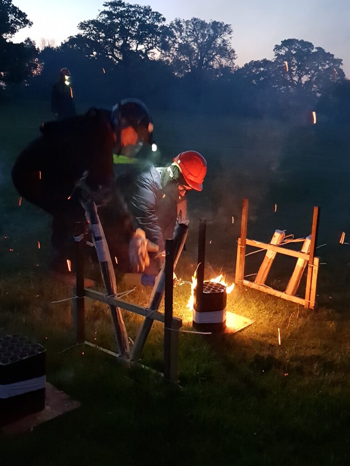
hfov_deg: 53.1
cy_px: 233
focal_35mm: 26
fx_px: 351
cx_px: 175
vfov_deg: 67.3
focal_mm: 4.3
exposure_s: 1/20
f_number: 1.5
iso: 1000
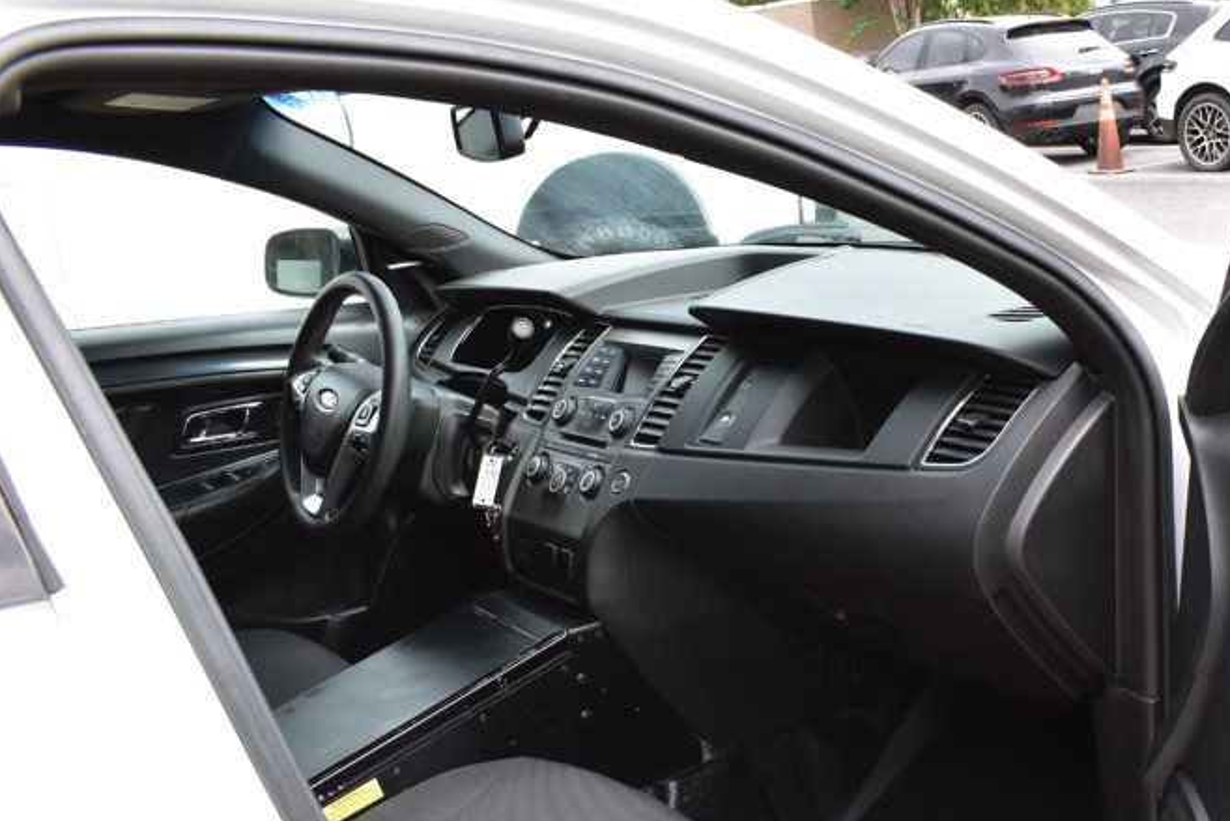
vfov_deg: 31.5
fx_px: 1435
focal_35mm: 42
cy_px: 578
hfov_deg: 44.5
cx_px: 953
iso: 400
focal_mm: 18
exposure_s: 1/125
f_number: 9
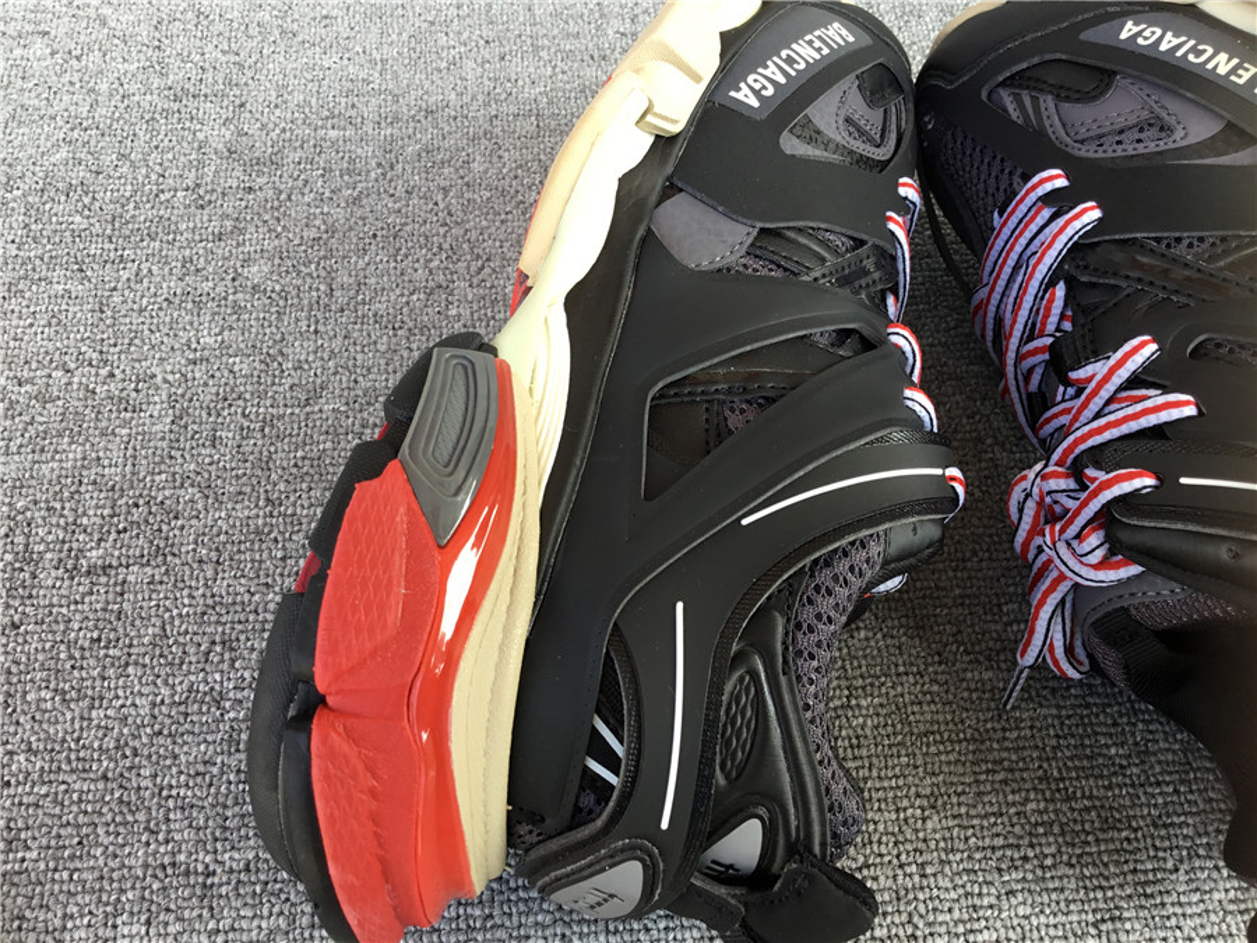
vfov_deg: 45.4
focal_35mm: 31
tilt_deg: -60.7
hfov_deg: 58.4
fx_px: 1126
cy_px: 472
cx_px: 628
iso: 32
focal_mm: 3.3
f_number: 2.4
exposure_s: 1/100
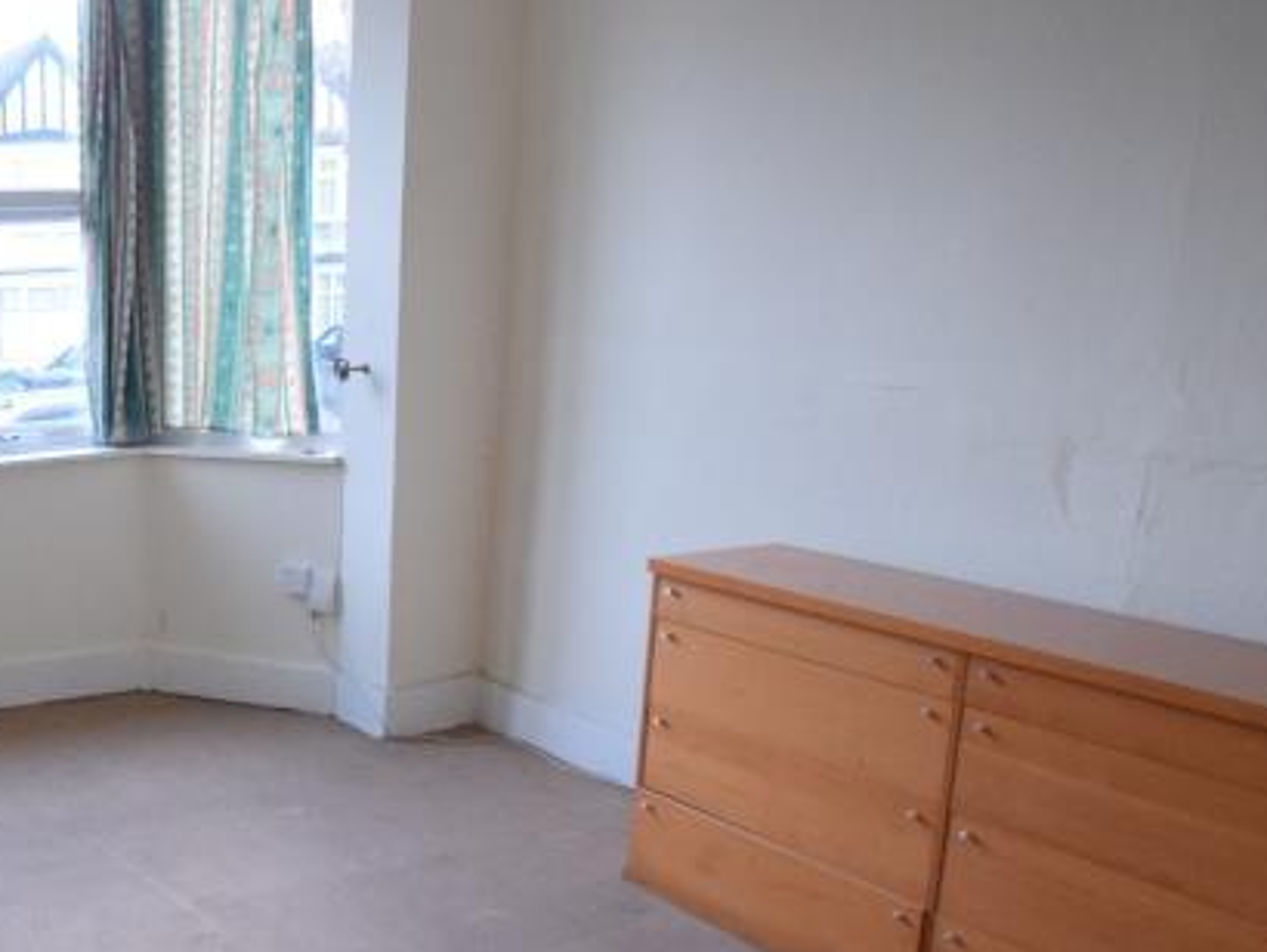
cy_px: 552
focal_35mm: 36
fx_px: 1318
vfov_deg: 39.6
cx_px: 28
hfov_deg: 44.4
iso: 2200
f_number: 4.5
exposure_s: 1/60
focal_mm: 10
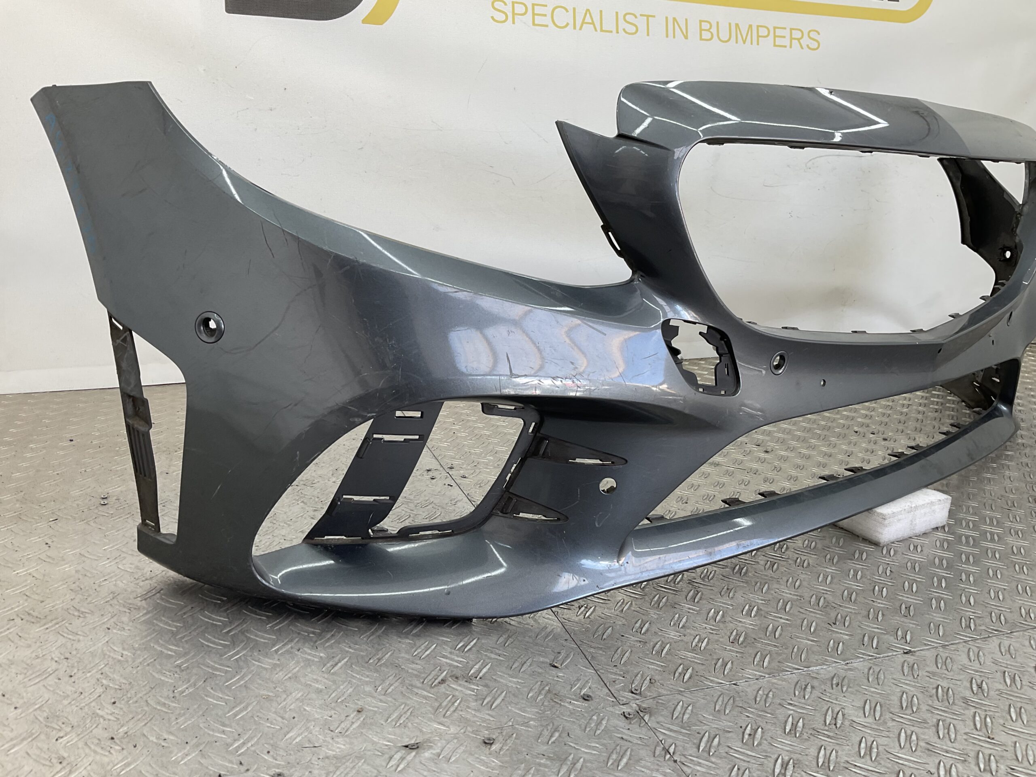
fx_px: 868
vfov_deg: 48.2
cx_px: 518
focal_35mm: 29
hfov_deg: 61.7
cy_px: 388
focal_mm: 3
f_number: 1.8
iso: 20
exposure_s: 1/120
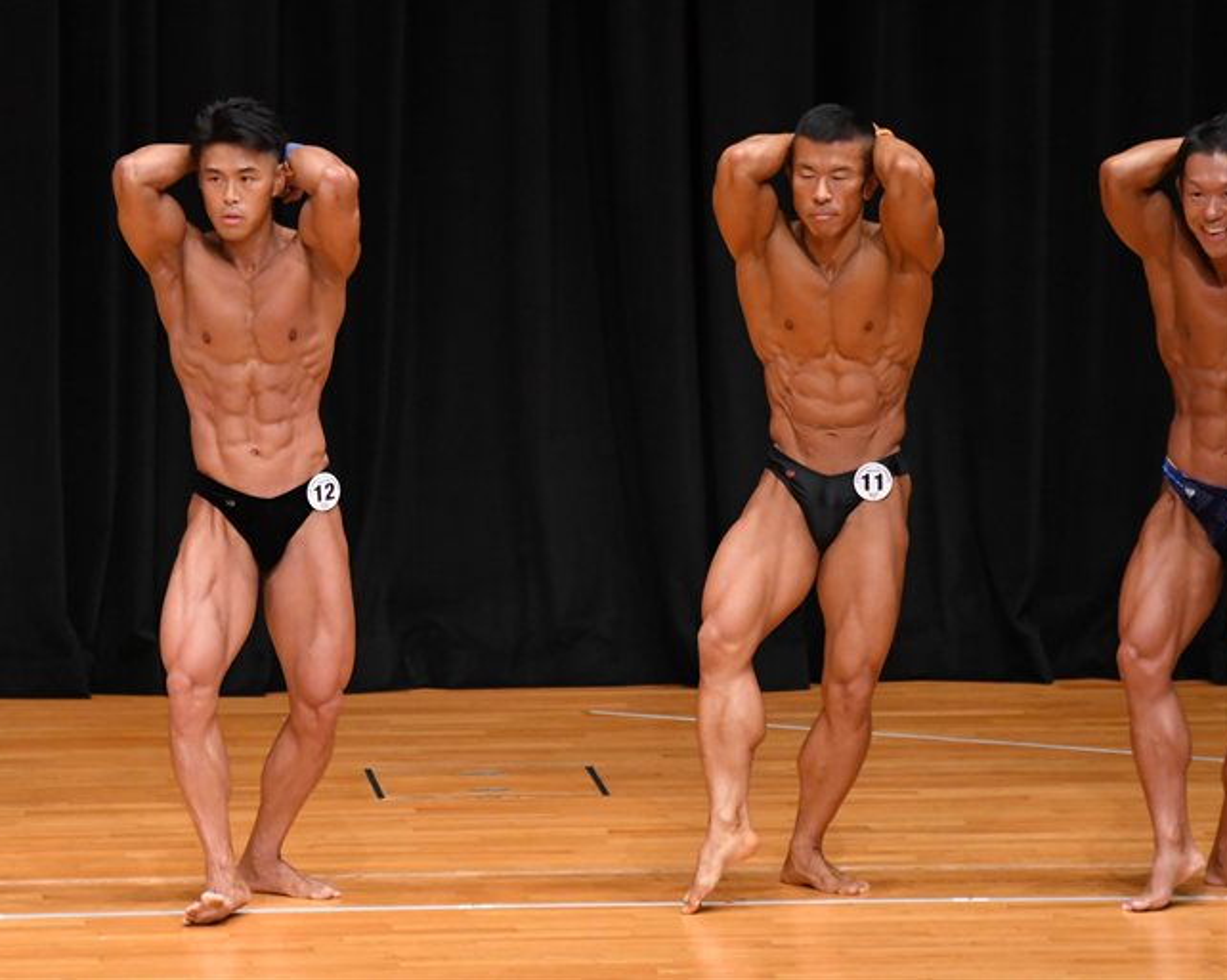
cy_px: 489
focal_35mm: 323
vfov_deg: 4.8
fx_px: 11724
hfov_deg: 6.0
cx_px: 496
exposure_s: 1/400
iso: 4000
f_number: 5.6
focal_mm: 190
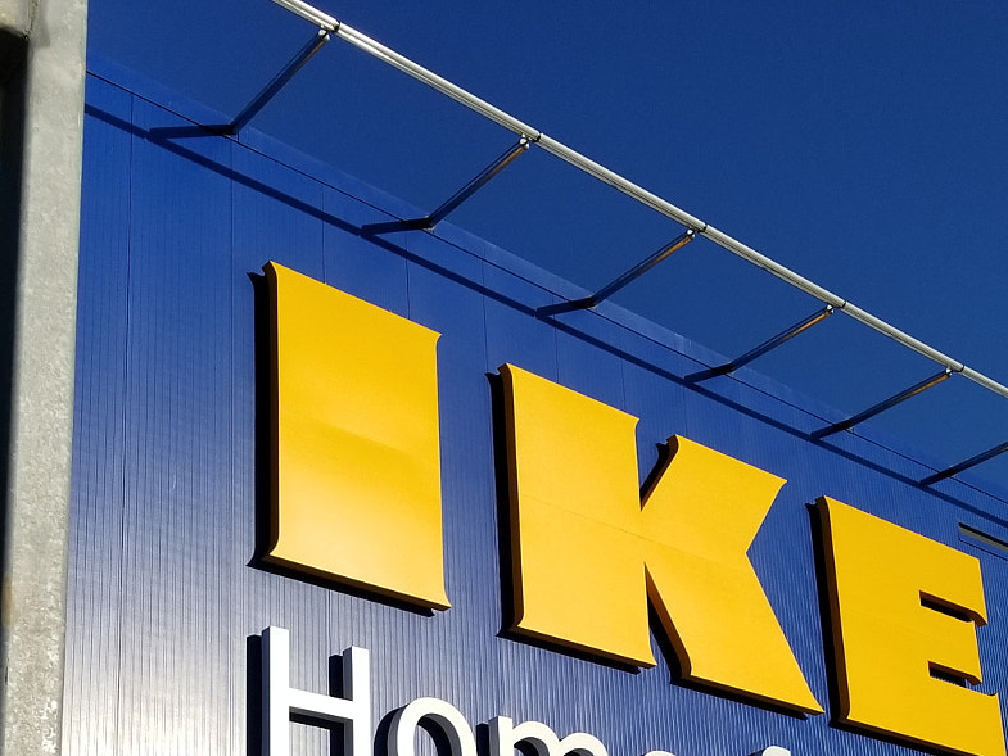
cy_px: 769
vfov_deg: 26.0
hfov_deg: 36.2
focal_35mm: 53
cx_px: 512
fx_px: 1544
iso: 50
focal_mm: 4.25
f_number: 1.7
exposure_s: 1/4144
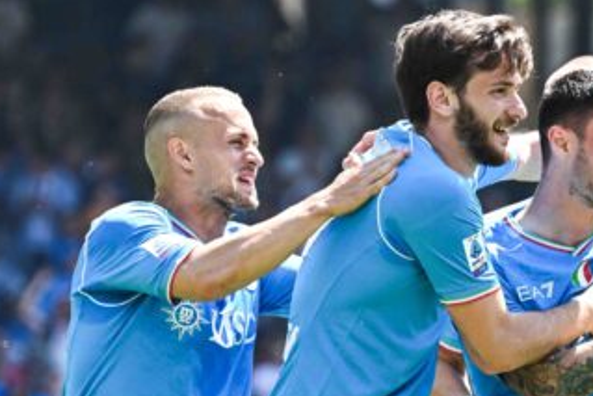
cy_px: 508
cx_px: 643
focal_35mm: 1124
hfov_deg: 1.8
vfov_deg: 1.2
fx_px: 18522
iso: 1000
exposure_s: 1/1000
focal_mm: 350
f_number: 7.1
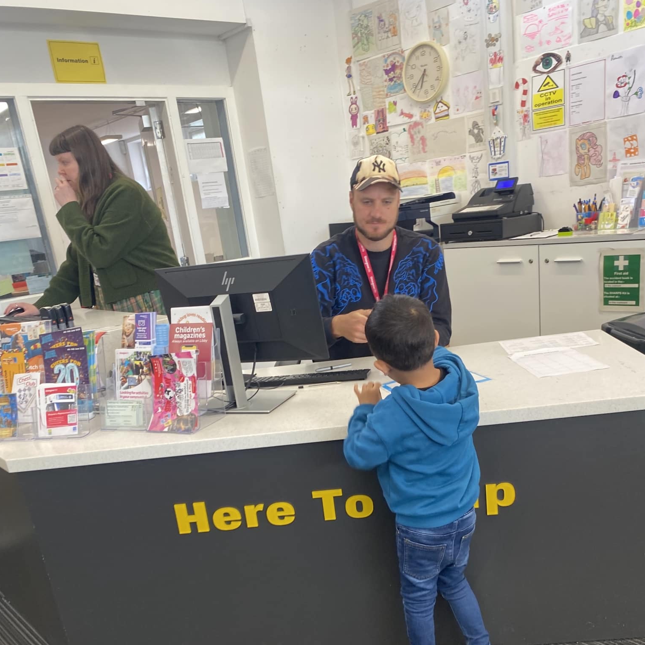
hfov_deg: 52.5
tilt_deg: -22.2
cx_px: 325
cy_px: 431
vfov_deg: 51.5
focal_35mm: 31
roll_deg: +7.4
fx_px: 654
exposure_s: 1/100
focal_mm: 4.25
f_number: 1.8
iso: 100
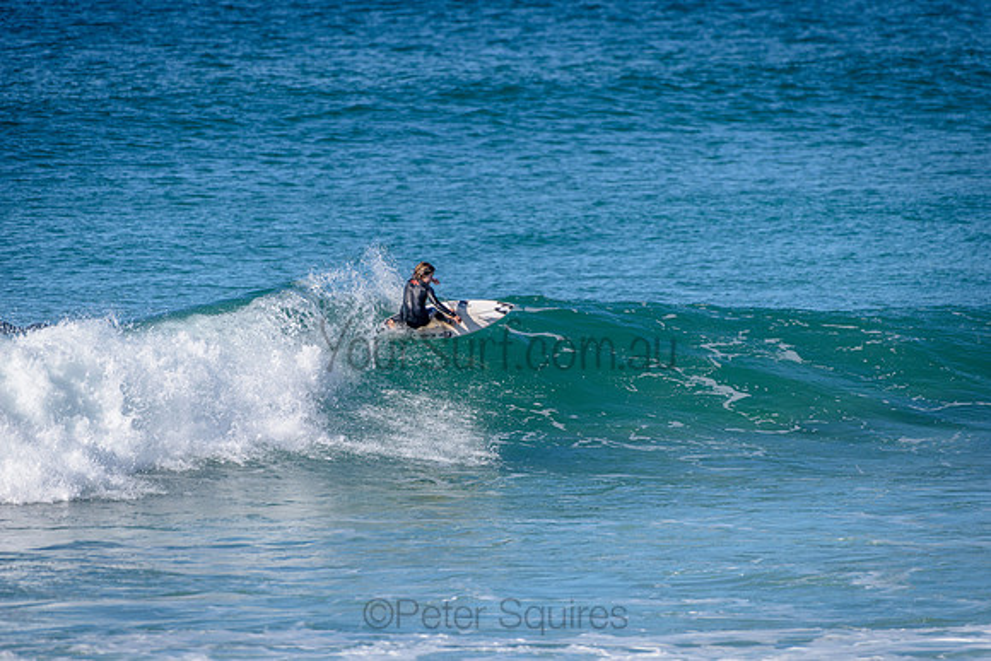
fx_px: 13766
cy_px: 330
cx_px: 496
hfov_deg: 4.1
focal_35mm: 500
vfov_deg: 2.8
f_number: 5.6
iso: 180
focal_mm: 500
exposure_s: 1/2000
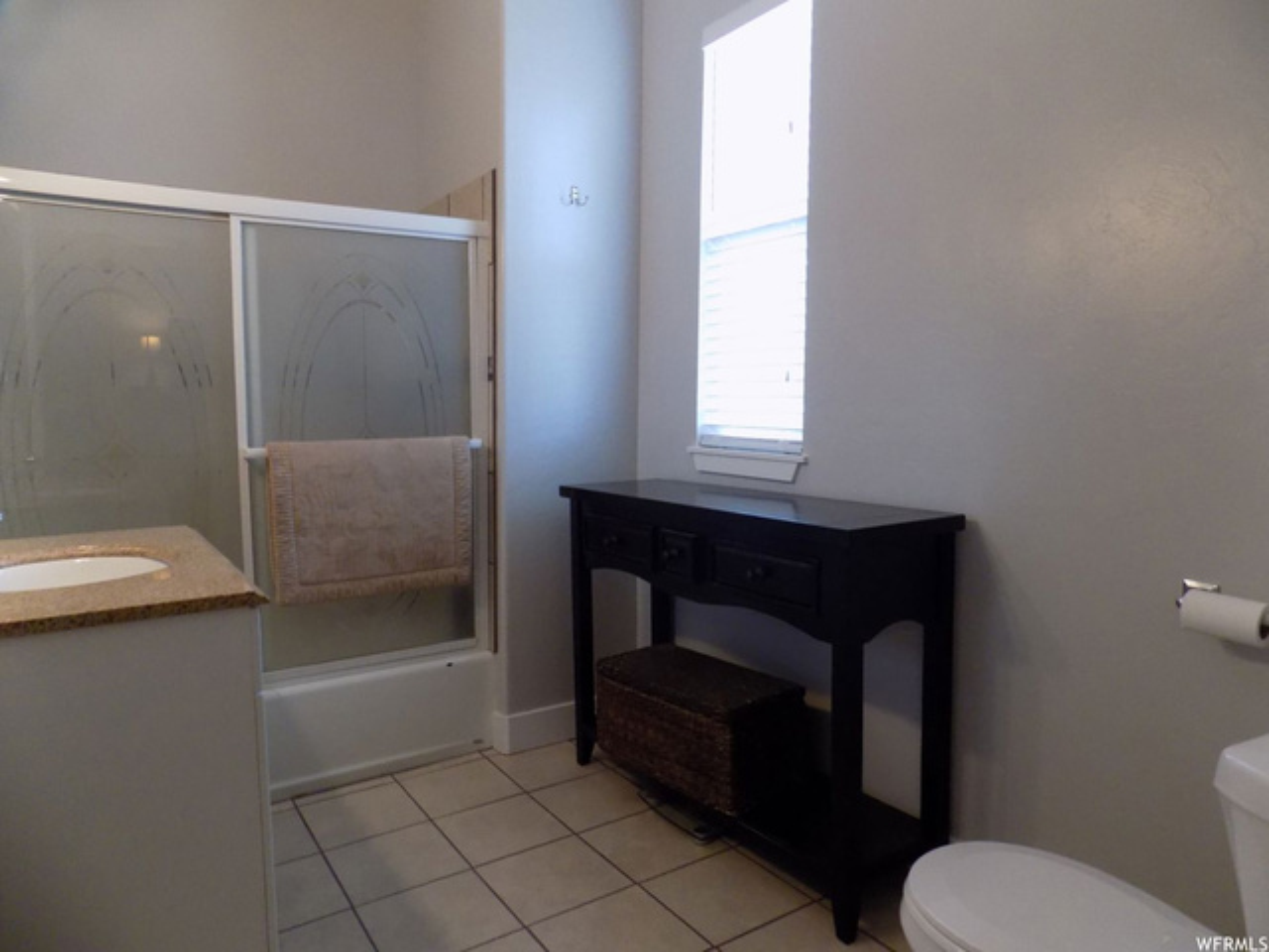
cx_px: 634
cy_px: 476
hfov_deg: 73.9
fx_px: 843
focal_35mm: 23
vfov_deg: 58.9
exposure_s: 1/30
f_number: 3.1
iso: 280
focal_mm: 4
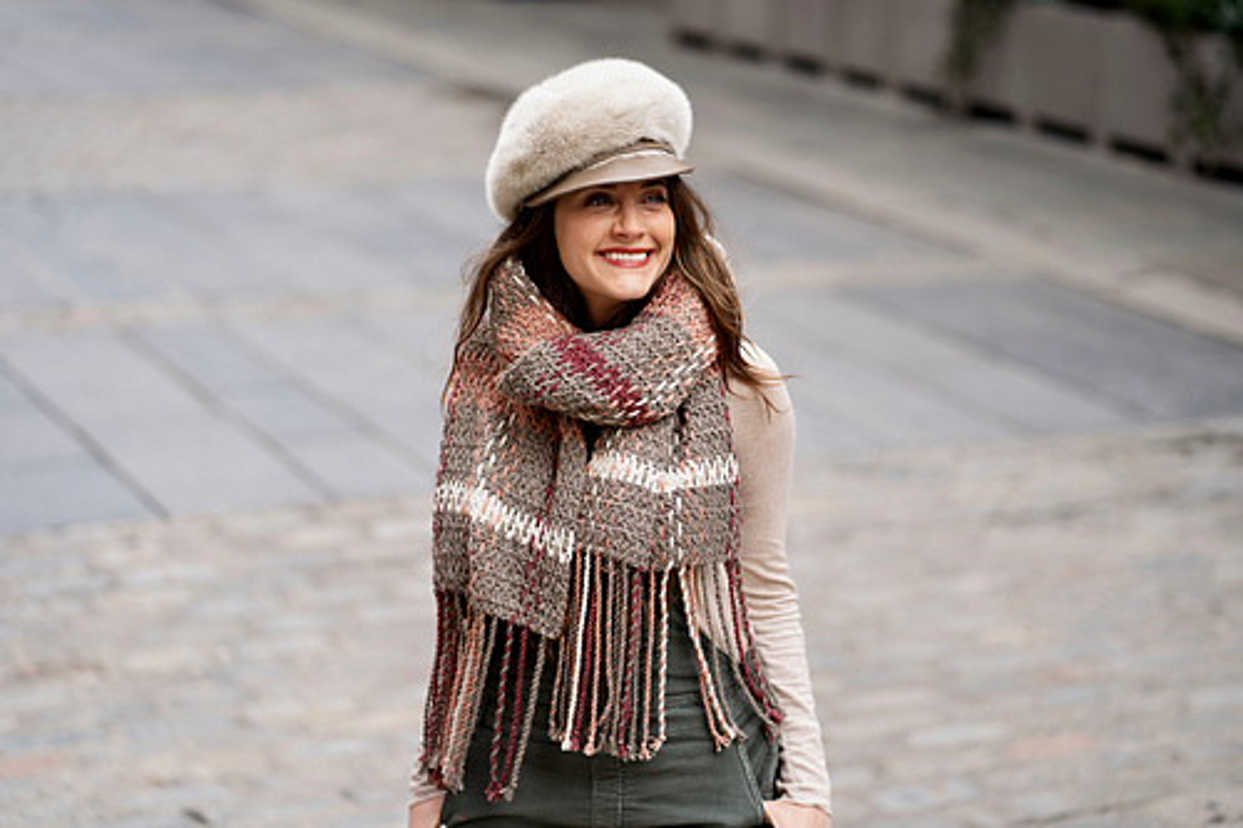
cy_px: 414
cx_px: 622
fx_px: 2934
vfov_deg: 16.1
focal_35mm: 85
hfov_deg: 23.9
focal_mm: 85
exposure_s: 1/125
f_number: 2.2
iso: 50
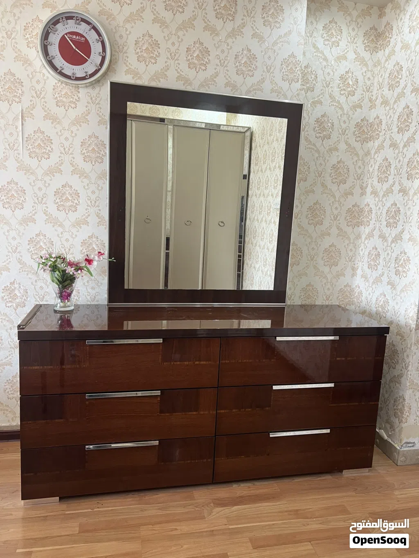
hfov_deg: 53.1
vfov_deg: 67.3
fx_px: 420
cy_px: 279
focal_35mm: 26
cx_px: 210
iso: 100
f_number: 1.5
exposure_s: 1/50
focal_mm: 5.7
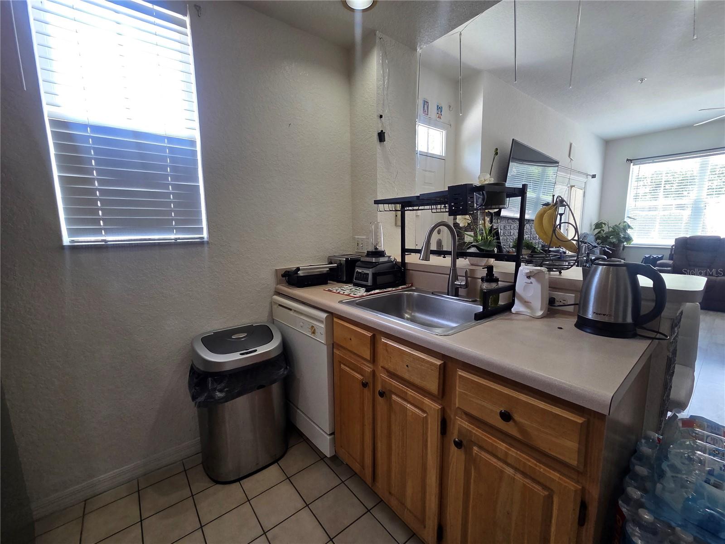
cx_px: 362
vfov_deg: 89.9
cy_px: 272
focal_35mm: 13
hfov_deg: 106.2
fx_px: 272
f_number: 2.2
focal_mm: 2.2
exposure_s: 1/120
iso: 100
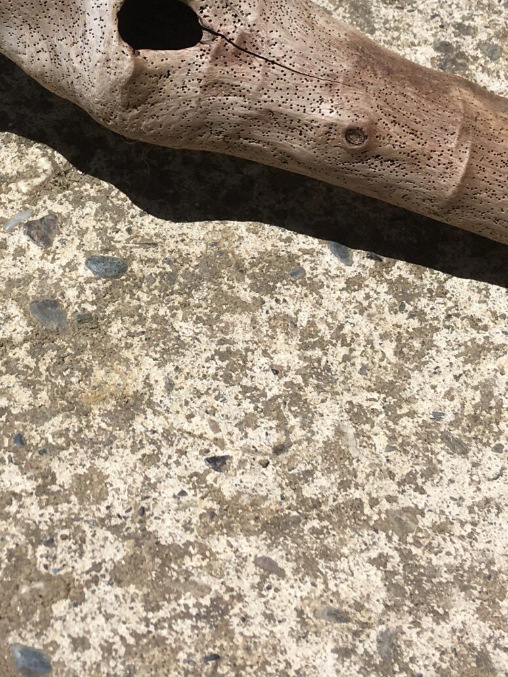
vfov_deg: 26.3
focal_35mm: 72
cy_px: 93
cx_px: 94
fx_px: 1409
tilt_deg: -52.9
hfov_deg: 20.2
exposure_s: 1/3846
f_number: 2.2
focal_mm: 4.15
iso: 25
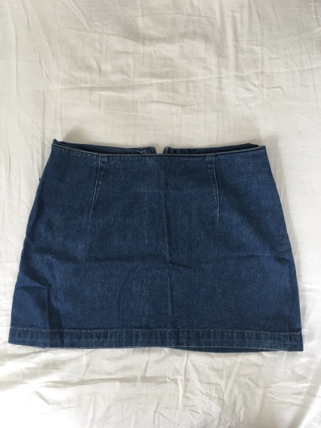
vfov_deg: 61.7
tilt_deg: -88.9
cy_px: 214
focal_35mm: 29
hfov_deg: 48.2
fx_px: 359
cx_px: 160
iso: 80
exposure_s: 1/33
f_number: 2.2
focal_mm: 4.15
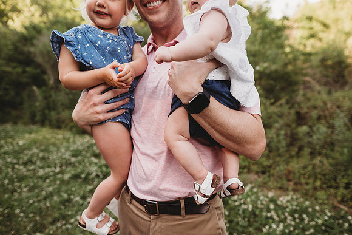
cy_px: 118
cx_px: 176
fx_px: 235
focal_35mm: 24
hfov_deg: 73.7
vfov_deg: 53.2
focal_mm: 24
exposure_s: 1/250
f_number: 2.8
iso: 160
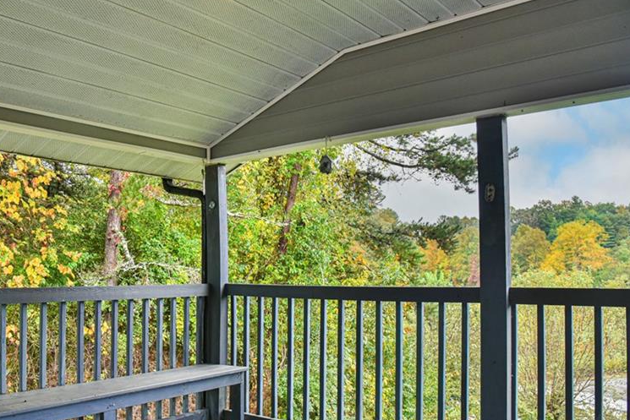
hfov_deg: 55.9
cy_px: 241
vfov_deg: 39.9
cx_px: 206
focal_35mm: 33
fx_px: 578
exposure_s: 1/160
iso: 1600
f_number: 6.3
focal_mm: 24
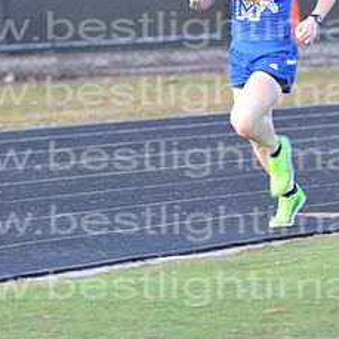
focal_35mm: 646
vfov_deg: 2.7
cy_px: 62
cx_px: 241
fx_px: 7157
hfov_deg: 2.7
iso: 320
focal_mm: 300
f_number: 4.5
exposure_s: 1/200
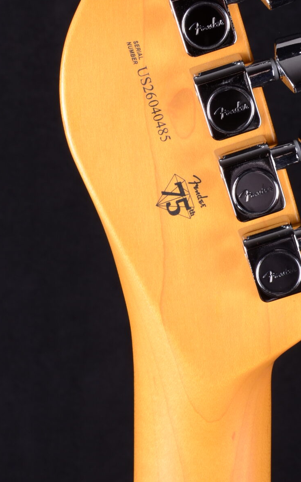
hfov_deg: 11.7
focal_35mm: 112
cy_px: 215
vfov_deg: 18.6
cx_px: 197
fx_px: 1470
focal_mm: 34
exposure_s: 1/200
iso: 200
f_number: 13
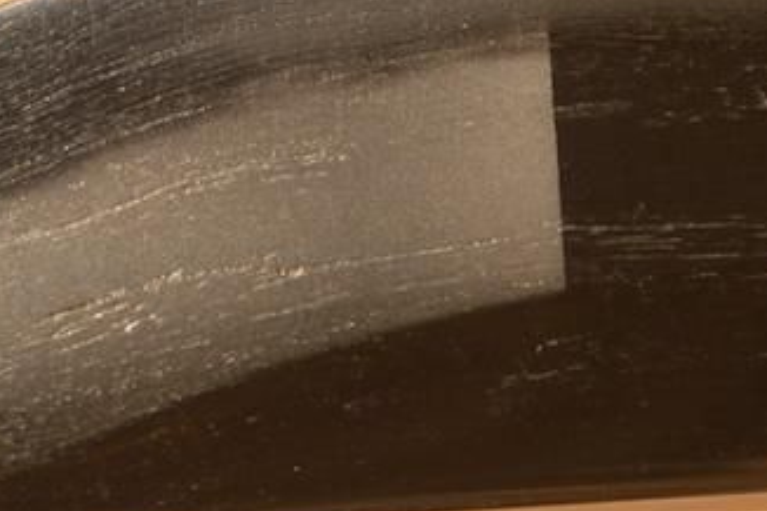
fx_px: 13035
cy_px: 15
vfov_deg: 2.2
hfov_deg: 3.4
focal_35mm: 612
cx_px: 454
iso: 400
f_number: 11
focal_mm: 95
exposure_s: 1/1.6
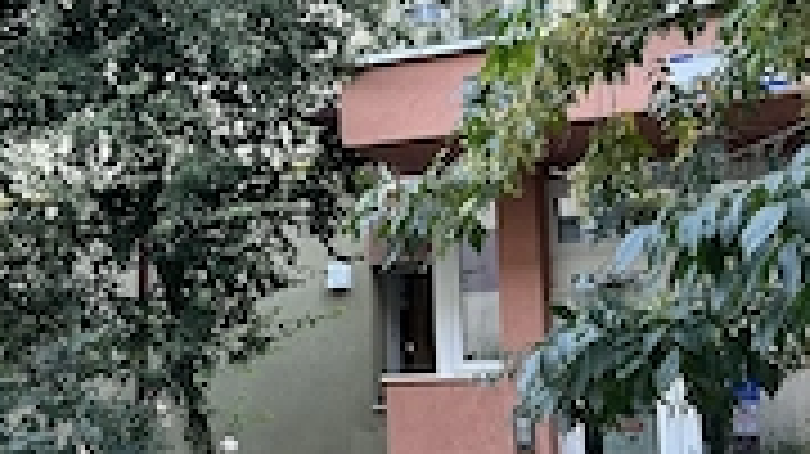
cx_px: 356
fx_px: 1352
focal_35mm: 63
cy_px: 162
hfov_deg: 33.3
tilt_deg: +11.8
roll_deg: +2.1
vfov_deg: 19.0
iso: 80
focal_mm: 5.7
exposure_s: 1/121
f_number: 1.5
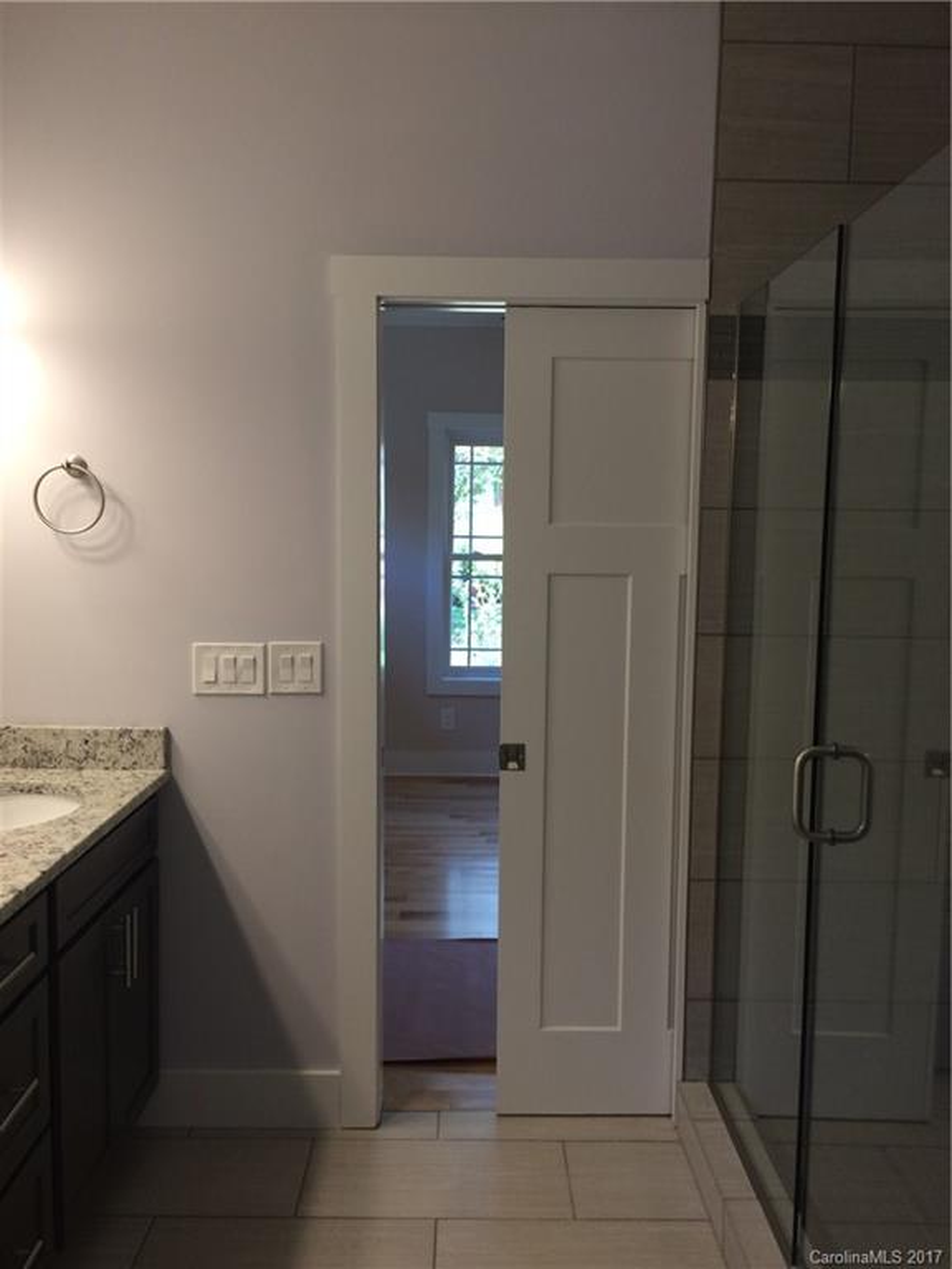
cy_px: 634
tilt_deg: -11.3
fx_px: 1063
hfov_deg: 48.2
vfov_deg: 61.7
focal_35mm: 29
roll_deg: -1.8
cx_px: 476
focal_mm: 4.15
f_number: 2.2
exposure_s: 1/40
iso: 40
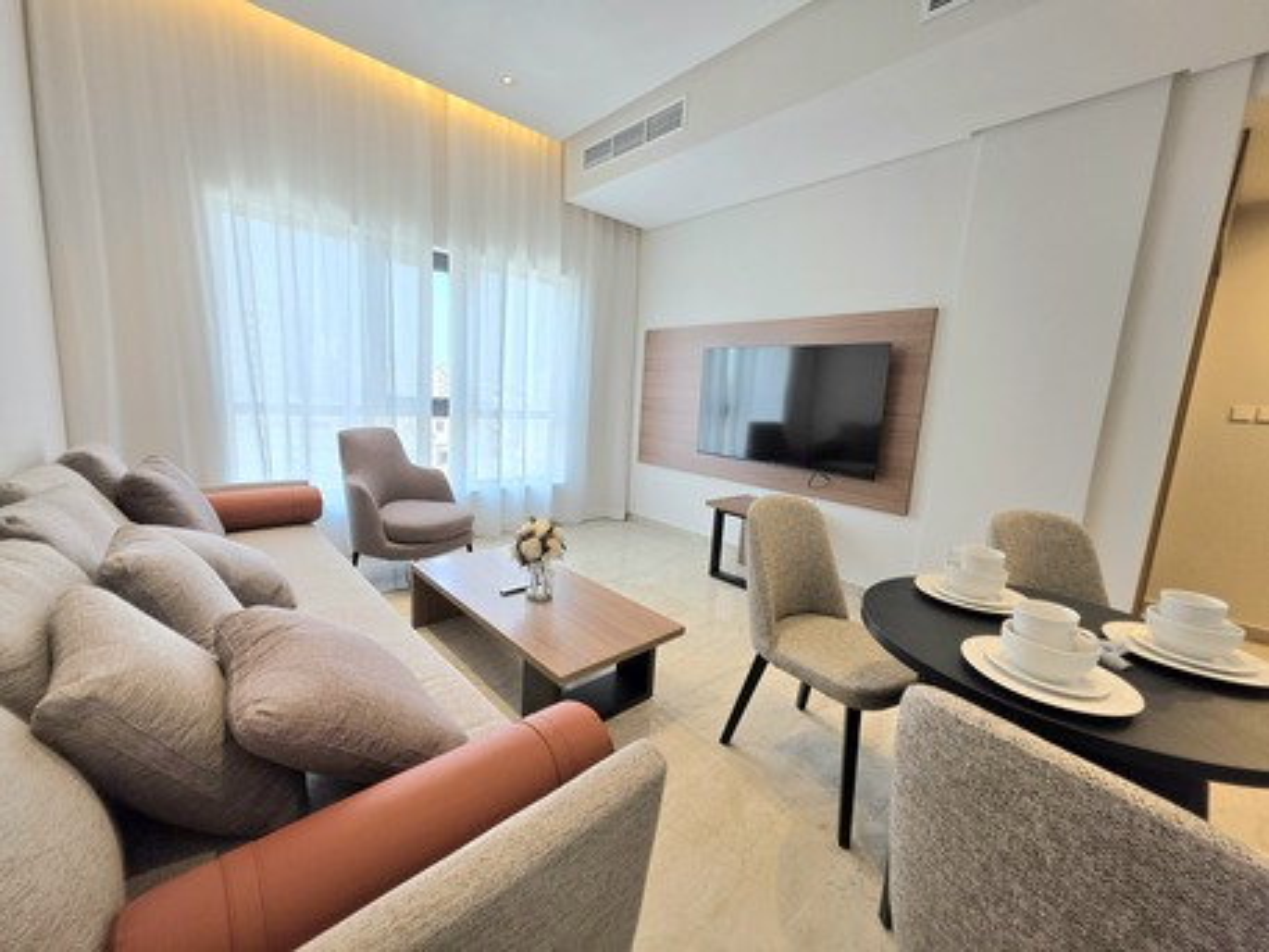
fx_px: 477
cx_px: 634
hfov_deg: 106.2
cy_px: 476
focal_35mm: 13
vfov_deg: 89.9
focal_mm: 2.2
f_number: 1.9
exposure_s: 1/101
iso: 40
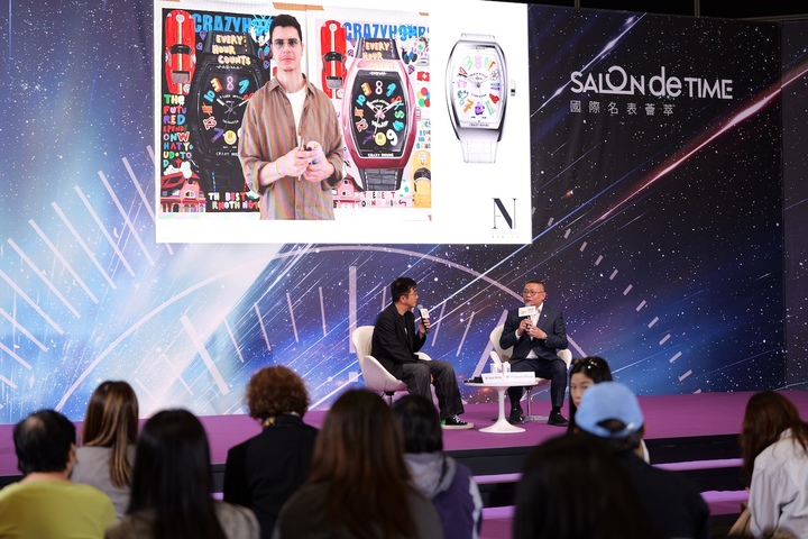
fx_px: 1571
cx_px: 404
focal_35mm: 70
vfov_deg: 19.5
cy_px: 270
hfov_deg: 28.8
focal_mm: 70
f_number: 2.8
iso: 400
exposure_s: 1/200
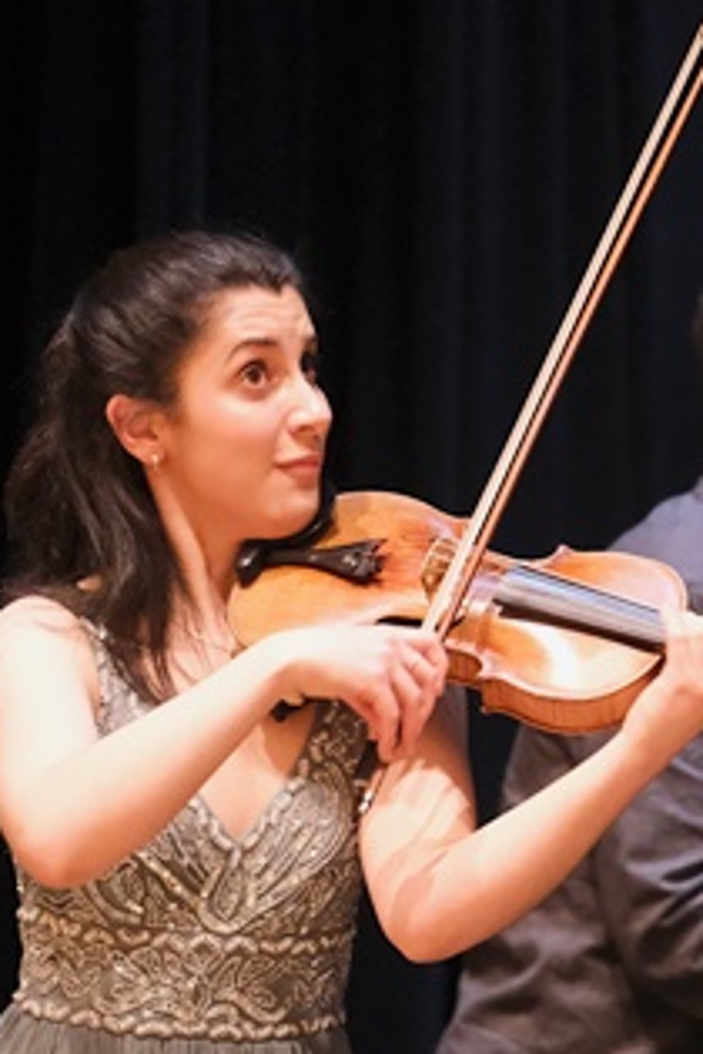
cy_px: 639
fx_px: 11716
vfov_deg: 5.2
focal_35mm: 400
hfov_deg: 3.4
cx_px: 690
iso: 6400
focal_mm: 140
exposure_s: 1/125
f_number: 2.8
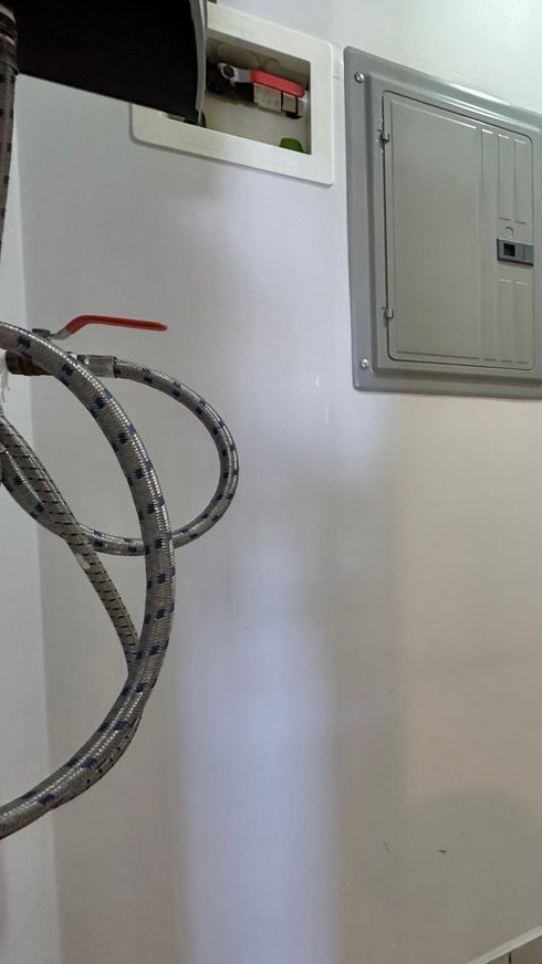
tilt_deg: -5.2
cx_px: 570
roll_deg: -0.1
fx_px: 537
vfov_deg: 83.9
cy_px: 481
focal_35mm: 21
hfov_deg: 43.7
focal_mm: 2.22
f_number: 2.2
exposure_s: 1/60
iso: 320
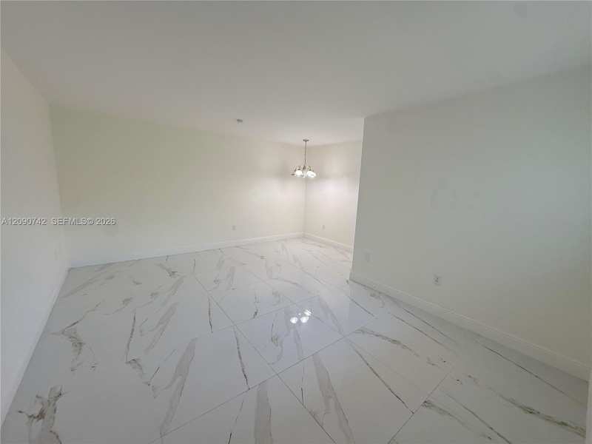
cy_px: 222
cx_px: 296
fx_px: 239
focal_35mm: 14
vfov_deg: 85.7
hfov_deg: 102.1
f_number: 2.2
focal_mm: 2.22
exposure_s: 1/120
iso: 125
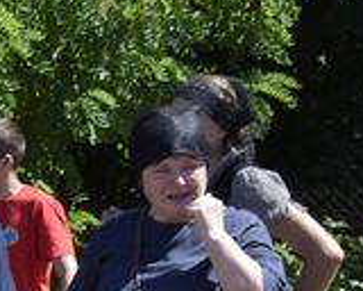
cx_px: -463
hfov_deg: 9.5
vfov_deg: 8.2
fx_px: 1988
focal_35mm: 185
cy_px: 410
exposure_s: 1/250
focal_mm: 28
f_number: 8
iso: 200
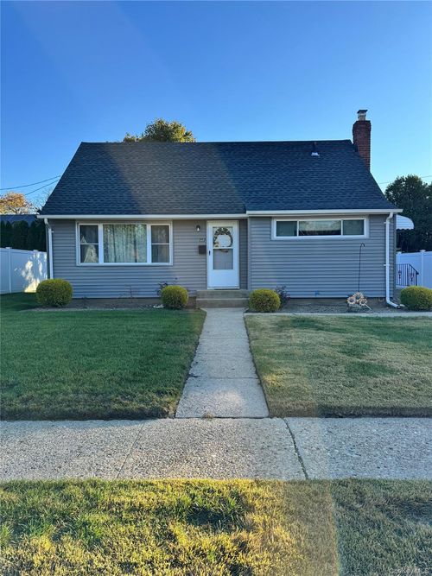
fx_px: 399
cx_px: 216
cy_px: 288
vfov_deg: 71.6
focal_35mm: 24
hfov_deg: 56.8
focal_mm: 6.76
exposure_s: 1/1637
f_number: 1.78
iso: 80
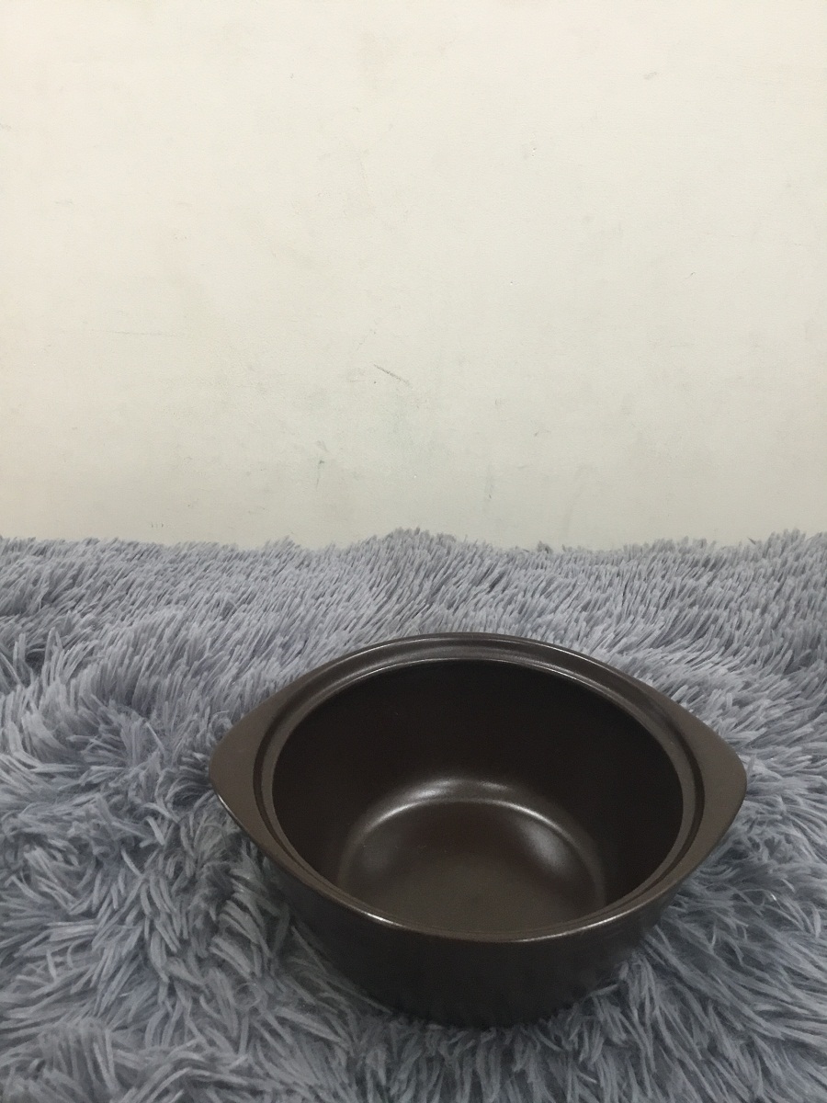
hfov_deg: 45.4
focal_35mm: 31
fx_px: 987
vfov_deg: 58.4
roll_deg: -0.5
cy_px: 552
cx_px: 414
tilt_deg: -27.8
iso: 100
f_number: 2.4
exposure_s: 1/33
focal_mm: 3.3
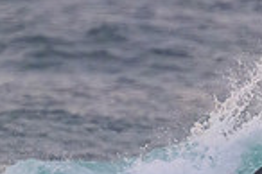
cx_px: 345
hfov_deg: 0.6
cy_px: 270
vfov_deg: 0.4
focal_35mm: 3177
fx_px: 23095
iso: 7200
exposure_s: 1/1600
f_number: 11
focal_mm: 800
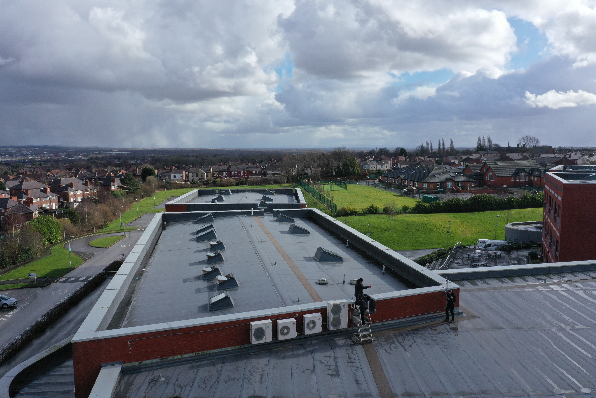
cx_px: 298
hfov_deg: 65.5
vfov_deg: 46.4
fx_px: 464
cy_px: 199
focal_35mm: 28
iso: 100
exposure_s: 1/500
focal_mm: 10.26
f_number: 6.3
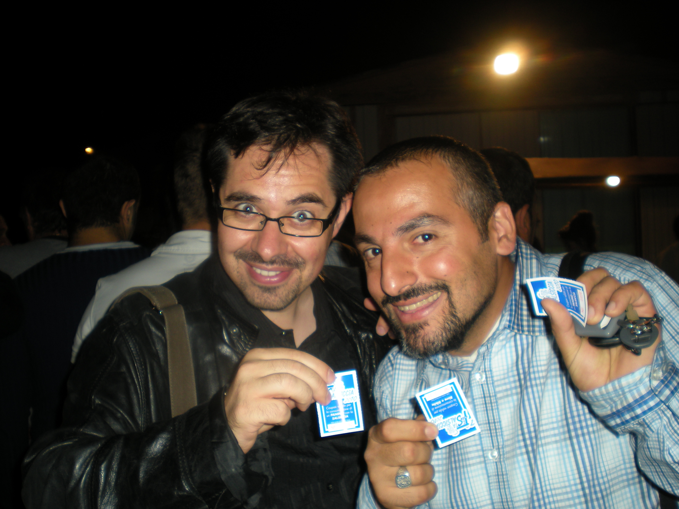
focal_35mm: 38
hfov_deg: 49.0
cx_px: 340
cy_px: 254
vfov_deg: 37.7
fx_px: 745
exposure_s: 1/60
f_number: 3.1
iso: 64
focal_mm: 6.3
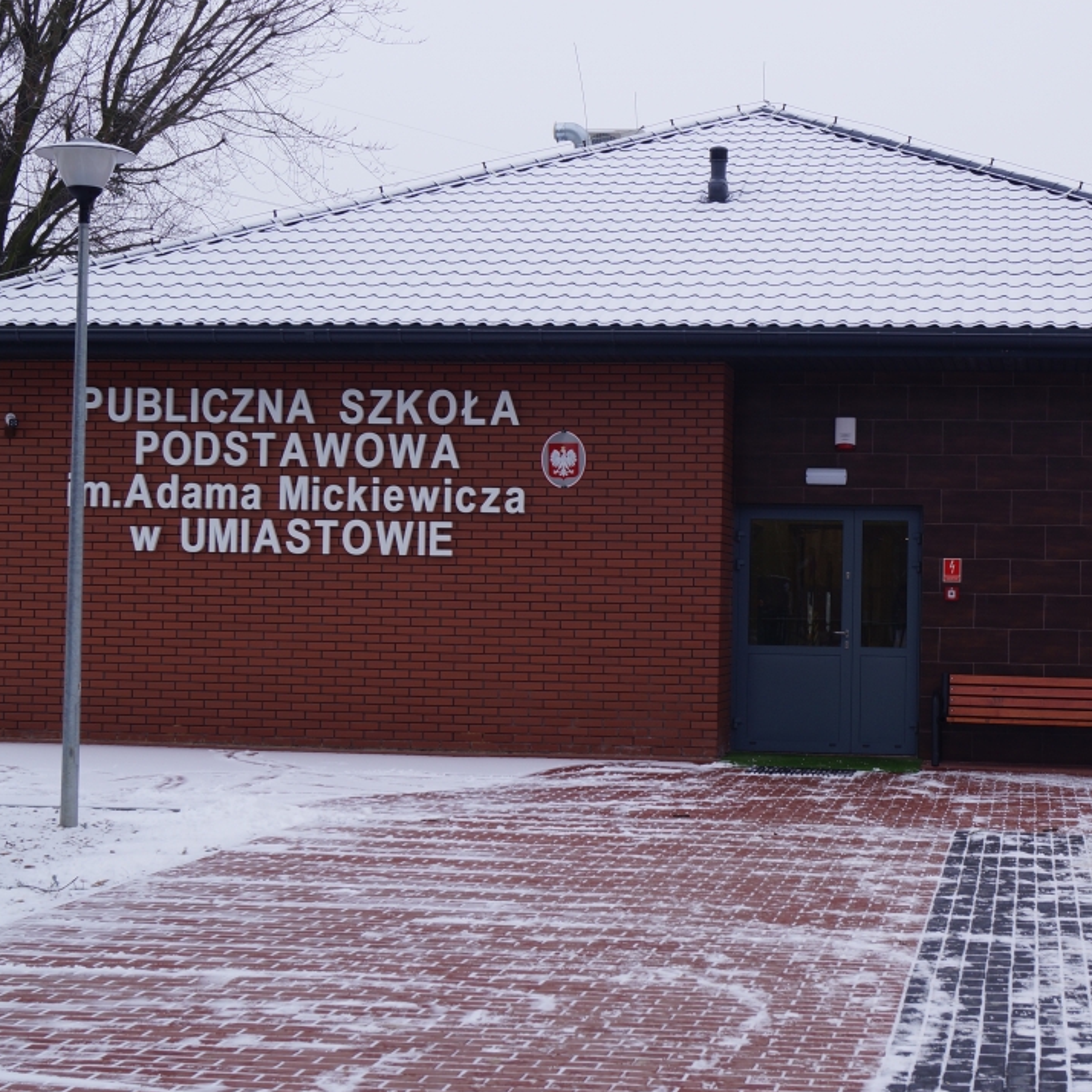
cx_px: 736
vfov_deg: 25.5
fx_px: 2414
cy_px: 546
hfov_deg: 25.3
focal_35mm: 68
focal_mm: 35
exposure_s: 1/80
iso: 100
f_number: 9
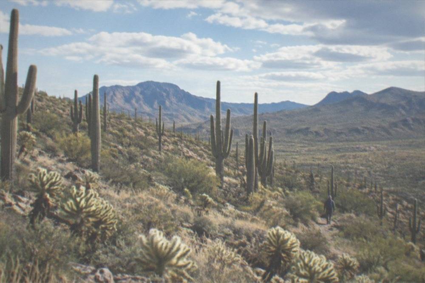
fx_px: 578
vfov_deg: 27.5
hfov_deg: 40.4
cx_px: 212
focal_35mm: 49
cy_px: 142
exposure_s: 1/1250
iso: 200
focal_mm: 49
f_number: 5.6
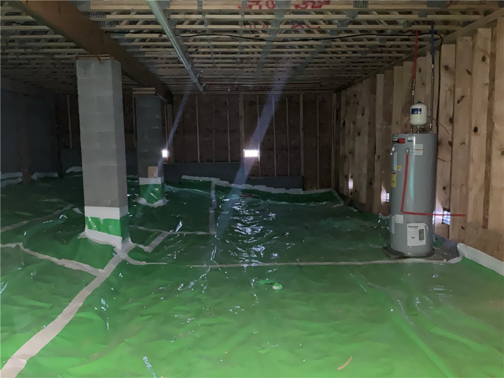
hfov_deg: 61.7
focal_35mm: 29
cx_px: 252
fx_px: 422
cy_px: 189
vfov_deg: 48.2
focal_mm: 3
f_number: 1.8
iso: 320
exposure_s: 1/16
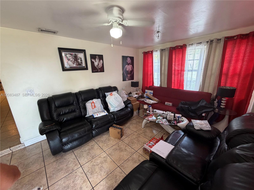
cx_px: 127
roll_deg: +2.1
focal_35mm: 14
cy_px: 95
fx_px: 103
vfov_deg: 85.7
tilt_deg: -13.6
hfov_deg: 102.1
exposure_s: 1/60
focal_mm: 2.22
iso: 160
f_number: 2.2
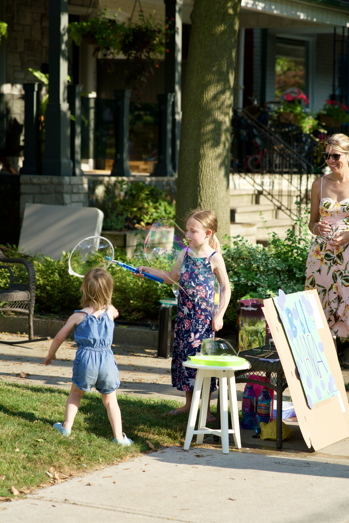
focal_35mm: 125
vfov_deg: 16.4
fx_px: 1817
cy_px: 272
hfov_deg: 11.0
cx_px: 200
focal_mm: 105
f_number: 4
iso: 160
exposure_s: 1/250
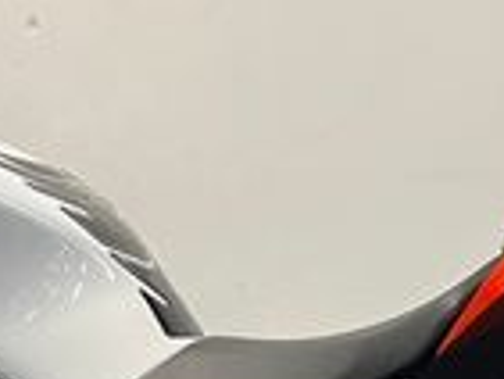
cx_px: 204
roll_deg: +0.1
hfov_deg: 16.7
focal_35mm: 118
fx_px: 1720
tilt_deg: -2.7
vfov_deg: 11.9
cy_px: 597
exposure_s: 1/50
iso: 100
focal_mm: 5.1
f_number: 1.6
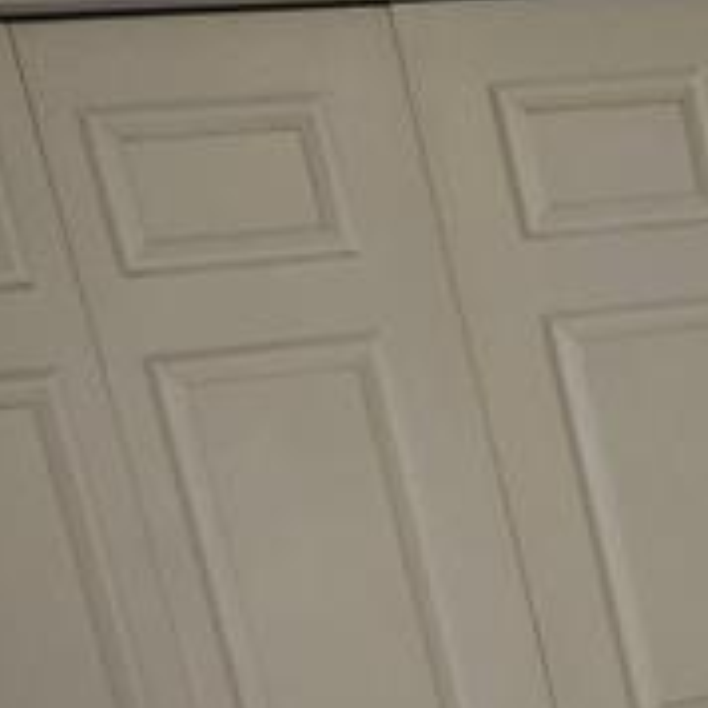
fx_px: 2707
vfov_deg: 14.2
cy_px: 982
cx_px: 1575
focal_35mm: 117
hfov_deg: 12.4
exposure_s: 1/60
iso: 100
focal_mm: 5.4
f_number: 1.8
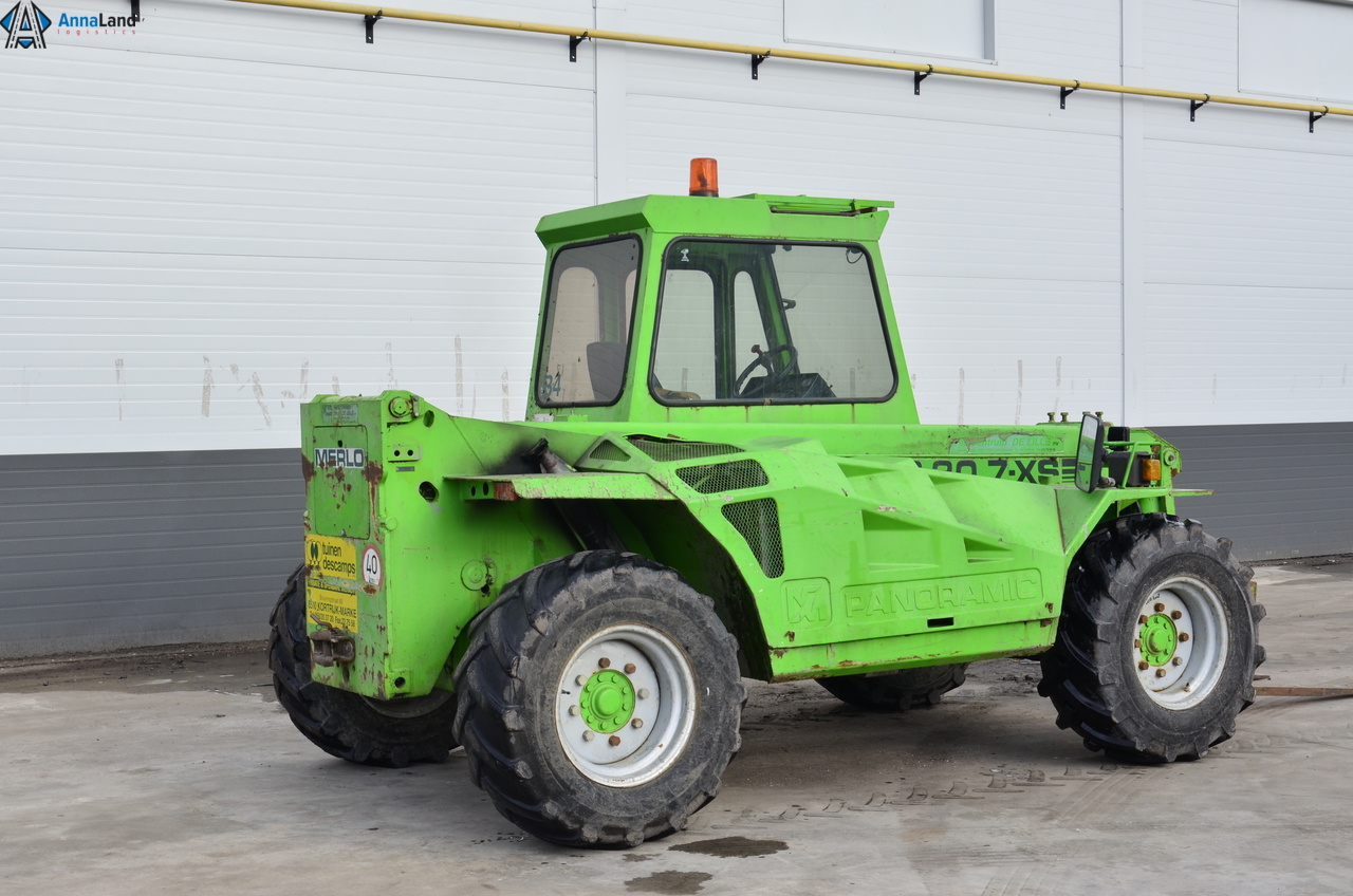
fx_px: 1913
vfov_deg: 26.4
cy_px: 448
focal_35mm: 51
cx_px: 676
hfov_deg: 39.0
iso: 125
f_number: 10
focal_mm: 34
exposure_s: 1/125
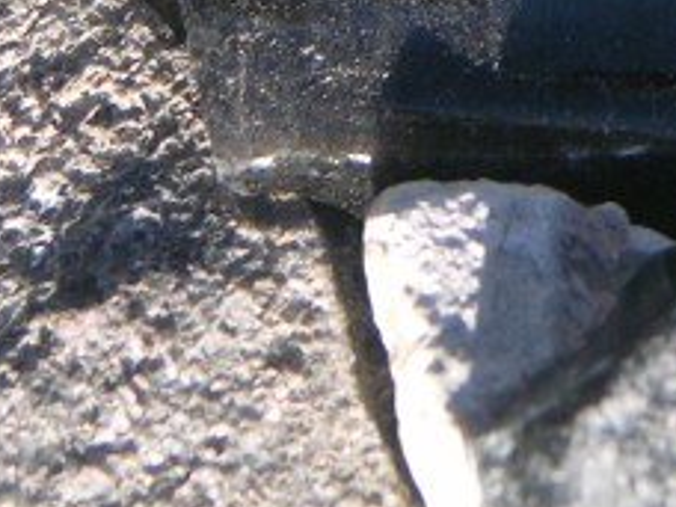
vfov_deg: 1.7
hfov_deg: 2.3
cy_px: -314
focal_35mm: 853
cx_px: 578
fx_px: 16658
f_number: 4.5
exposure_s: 1/157
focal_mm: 48.5
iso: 50
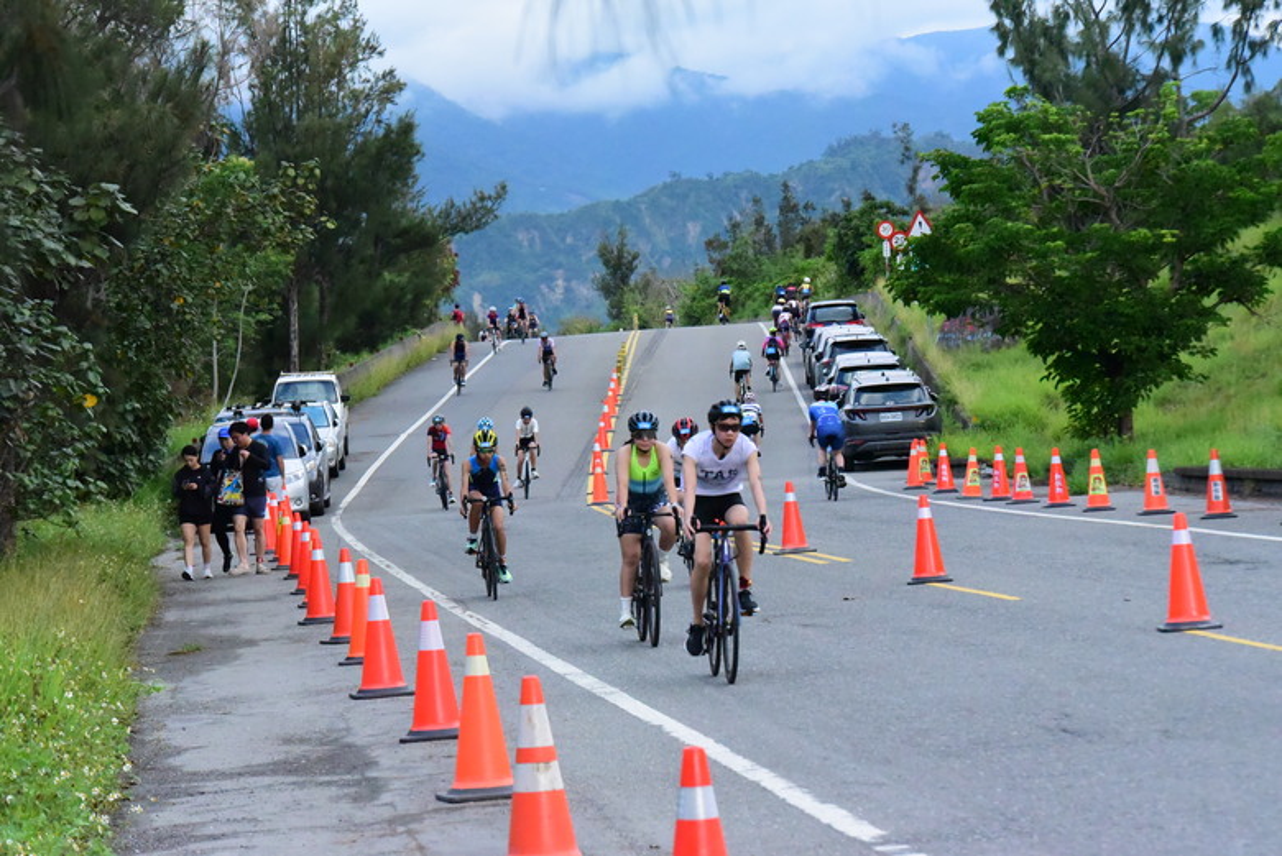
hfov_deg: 14.6
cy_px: 428
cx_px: 641
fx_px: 4988
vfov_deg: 9.8
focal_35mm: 140
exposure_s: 1/4000
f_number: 10
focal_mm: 140
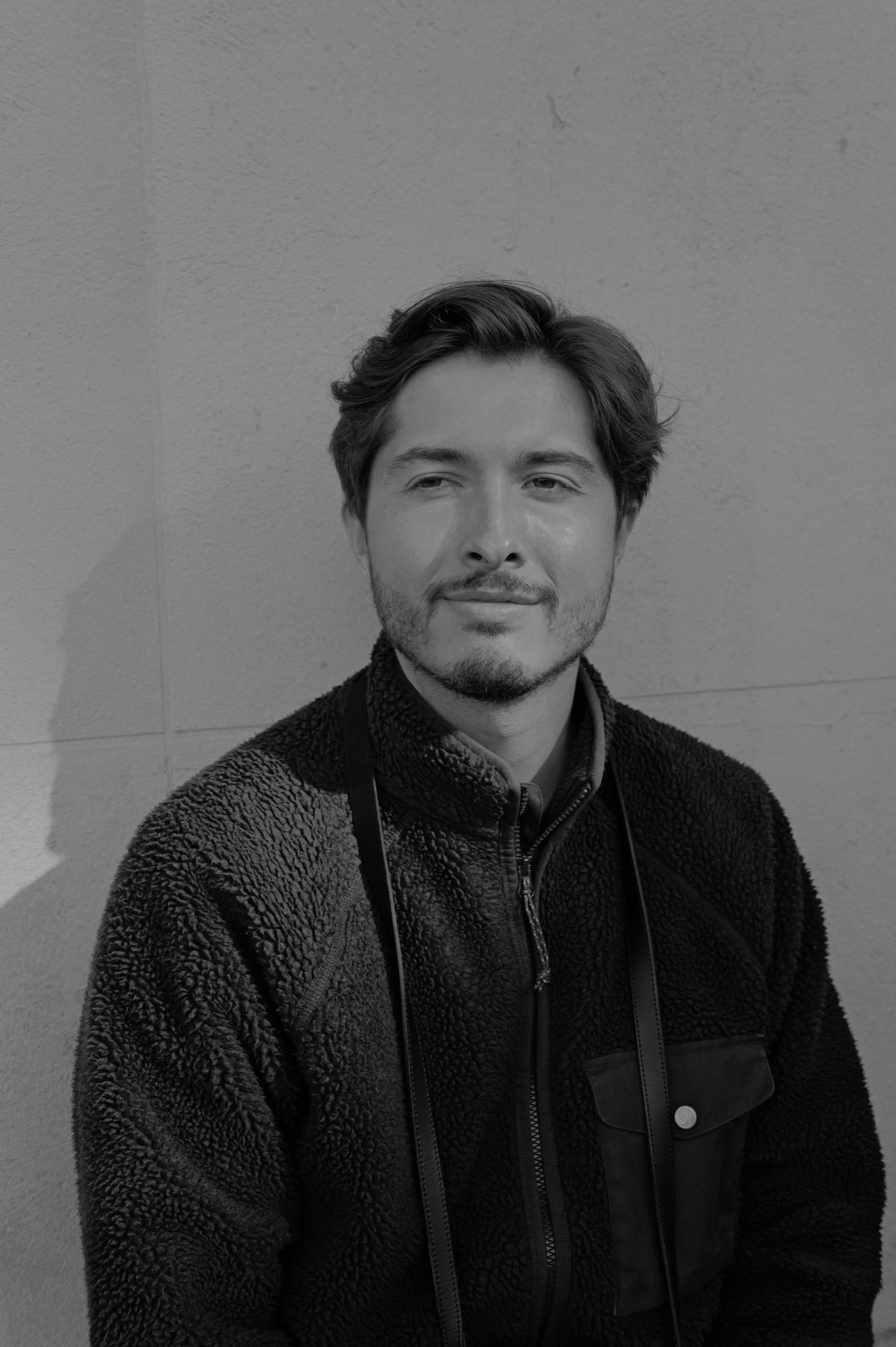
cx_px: 448
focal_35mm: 43
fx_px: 1607
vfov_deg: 45.5
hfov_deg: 31.2
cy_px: 674
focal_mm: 43
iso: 400
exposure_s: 1/1000
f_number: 6.3
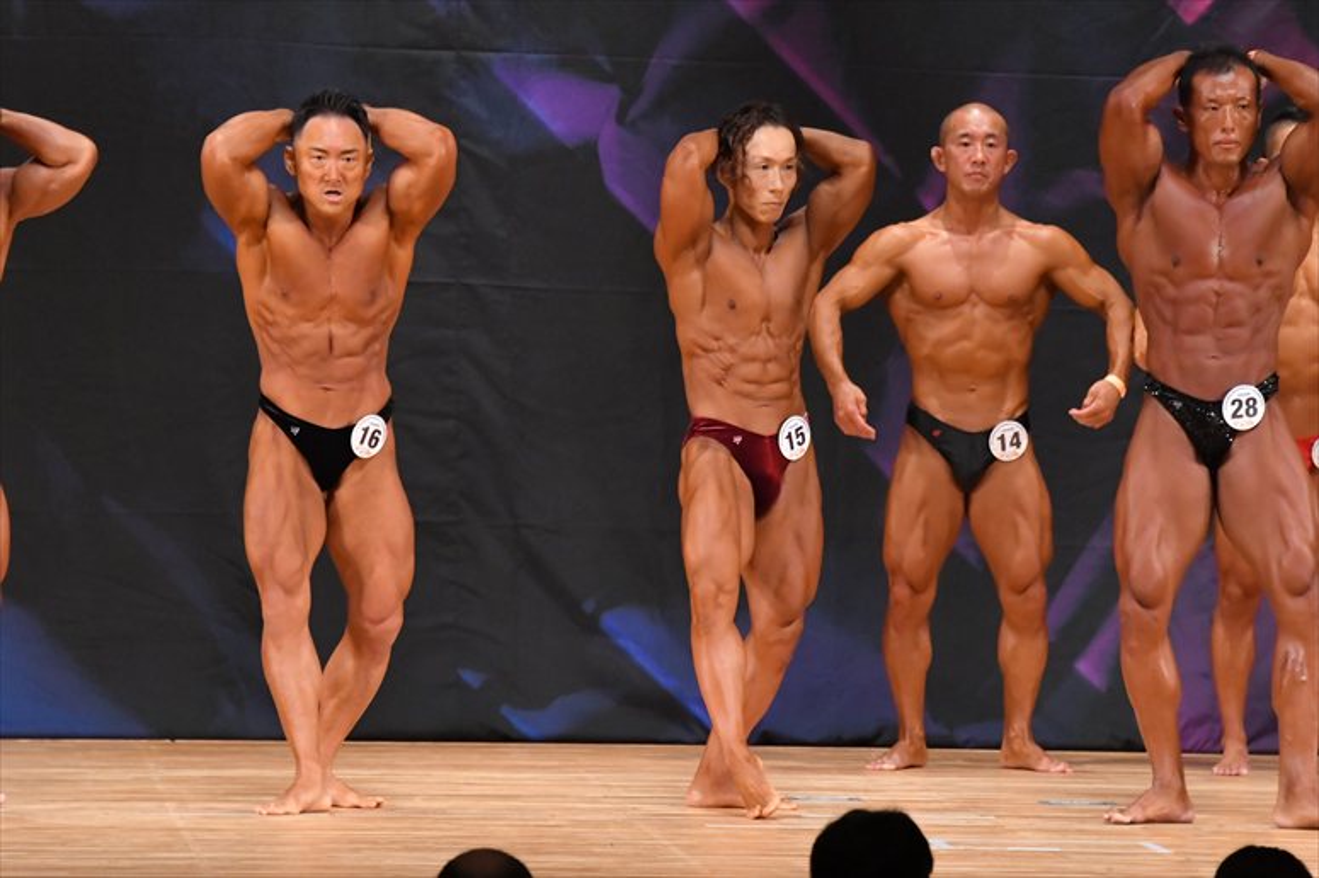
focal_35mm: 285
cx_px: 660
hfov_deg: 7.2
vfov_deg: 4.8
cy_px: 439
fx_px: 10437
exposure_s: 1/400
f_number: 5.6
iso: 6400
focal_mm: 190
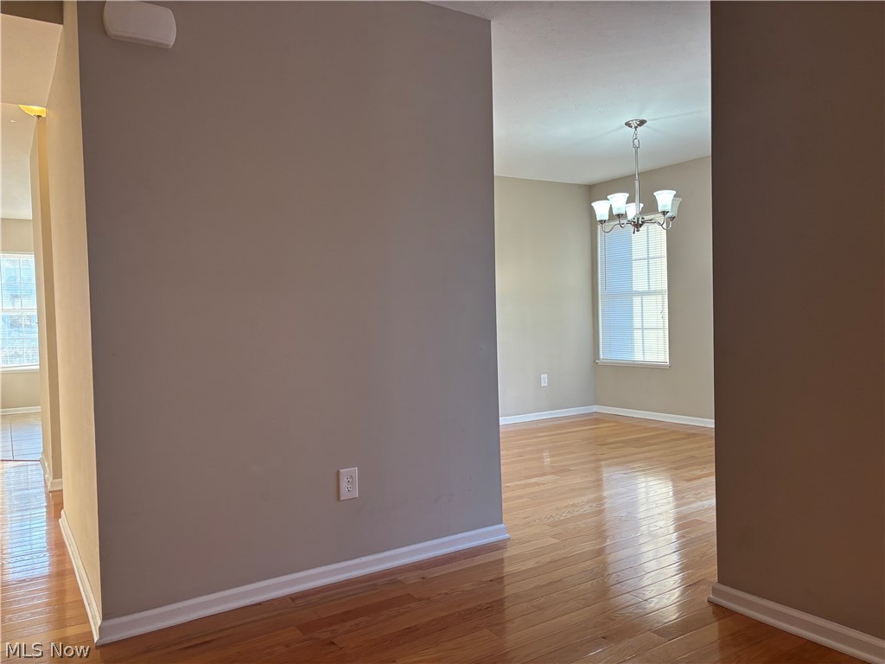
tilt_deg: -0.9
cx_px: 442
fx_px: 665
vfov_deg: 53.1
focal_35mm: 26
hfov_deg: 67.3
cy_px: 332
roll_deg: +1.0
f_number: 1.6
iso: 125
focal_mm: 5.96
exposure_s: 1/120
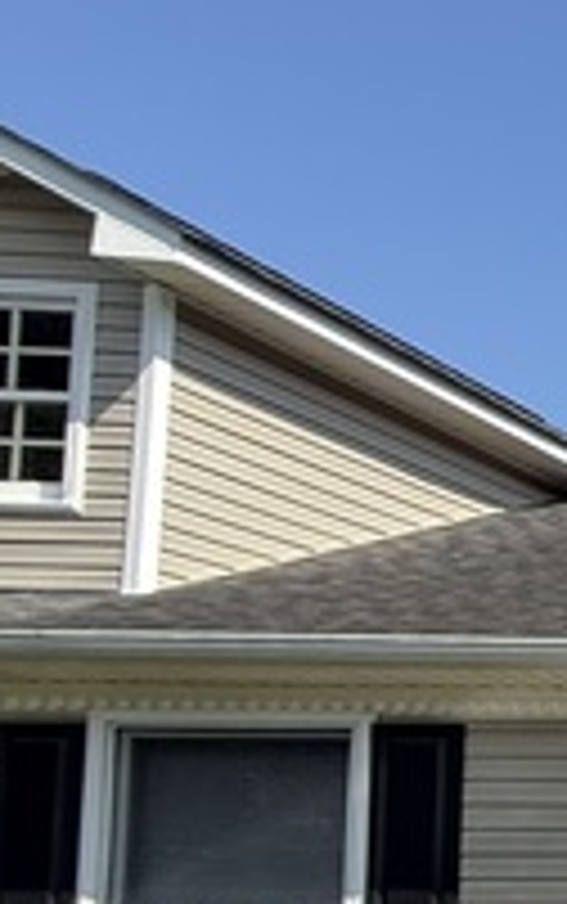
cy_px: 873
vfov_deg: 32.2
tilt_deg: +3.6
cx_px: 1750
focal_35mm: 59
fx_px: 1456
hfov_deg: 11.1
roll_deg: +0.6
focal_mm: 2.22
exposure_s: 1/820
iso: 50
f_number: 2.2
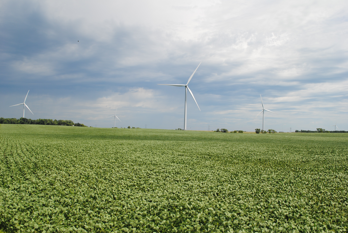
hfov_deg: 53.1
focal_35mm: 36
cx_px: 174
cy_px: 116
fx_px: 348
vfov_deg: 37.0
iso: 100
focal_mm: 24
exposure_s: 1/320
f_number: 9
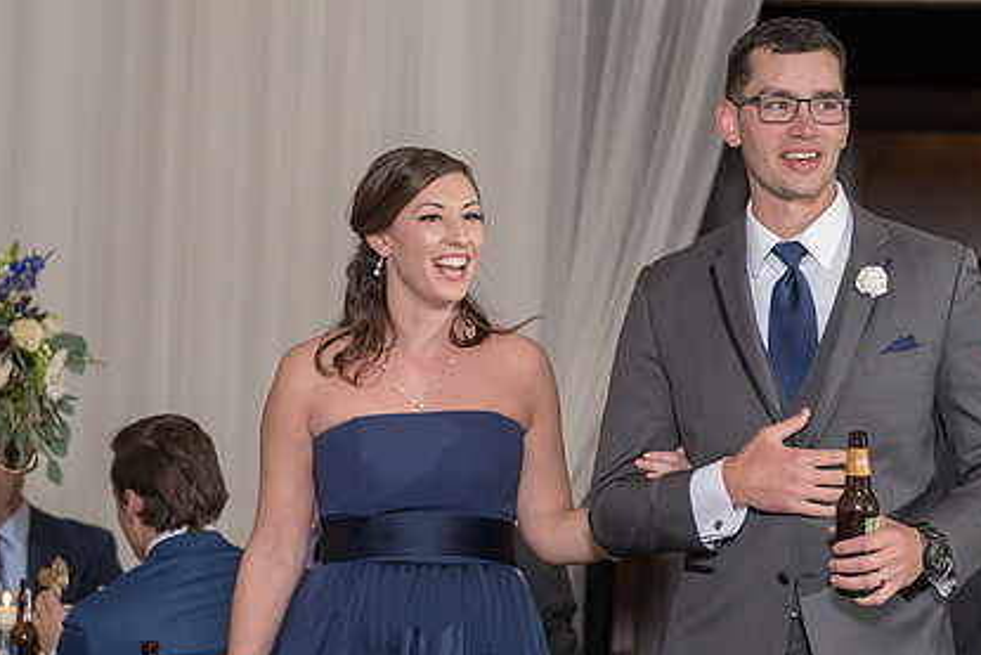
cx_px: 560
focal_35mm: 181
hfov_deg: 11.4
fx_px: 4934
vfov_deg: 7.6
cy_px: 361
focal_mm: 111
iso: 2000
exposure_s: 1/200
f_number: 4.5
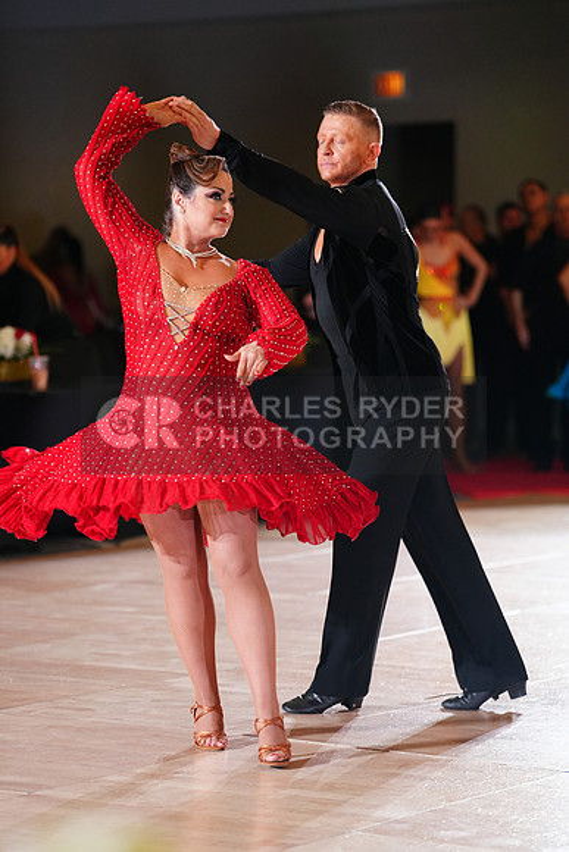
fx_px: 3009
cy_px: 426
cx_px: 284
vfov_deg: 16.1
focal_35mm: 127
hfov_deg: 10.8
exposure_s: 1/320
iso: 2500
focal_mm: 127
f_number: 2.8
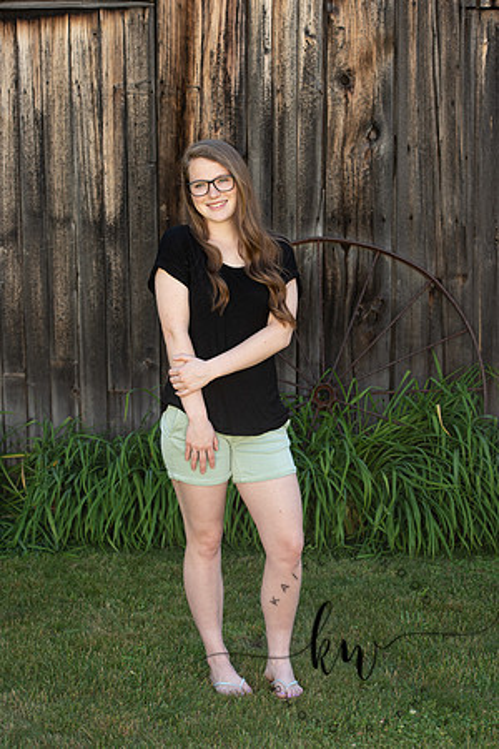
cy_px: 374
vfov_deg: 25.4
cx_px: 250
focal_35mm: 80
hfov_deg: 17.1
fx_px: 1663
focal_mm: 80
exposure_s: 1/200
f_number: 5.6
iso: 400
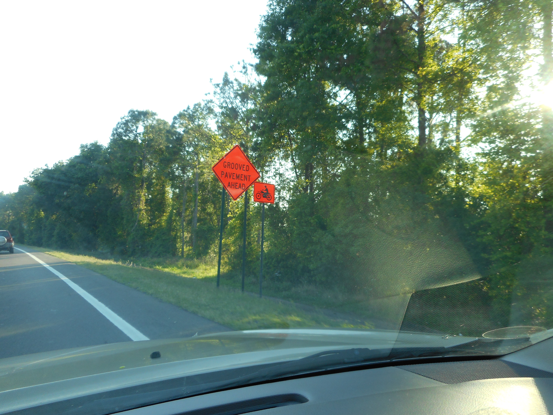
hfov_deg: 69.4
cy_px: 208
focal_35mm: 25
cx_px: 276
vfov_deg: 54.9
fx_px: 399
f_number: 3.7
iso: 80
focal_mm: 4.5
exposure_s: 1/80
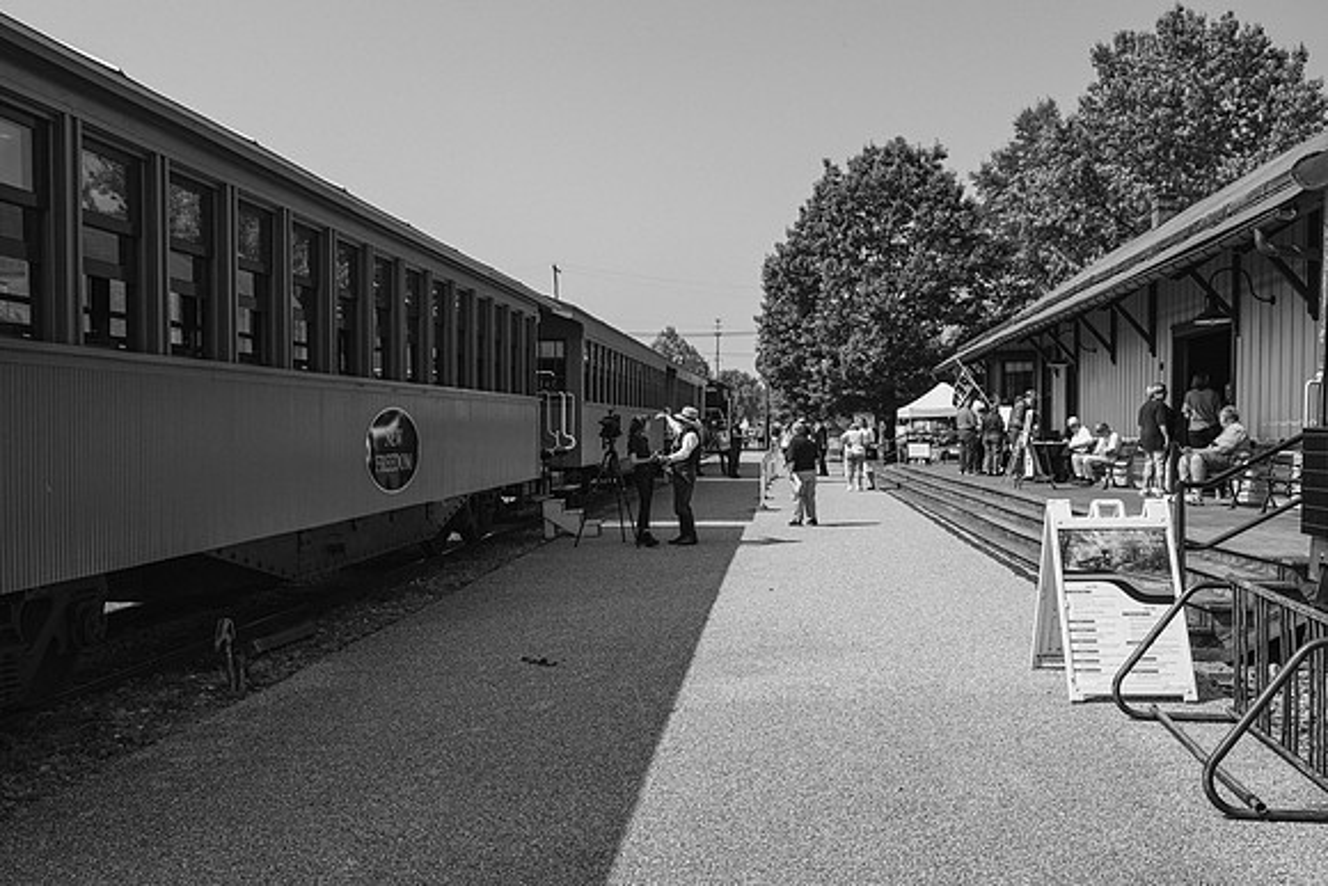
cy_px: 443
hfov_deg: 57.8
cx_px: 664
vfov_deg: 40.4
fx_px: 1203
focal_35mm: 33
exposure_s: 1/250
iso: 64
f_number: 7.1
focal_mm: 31
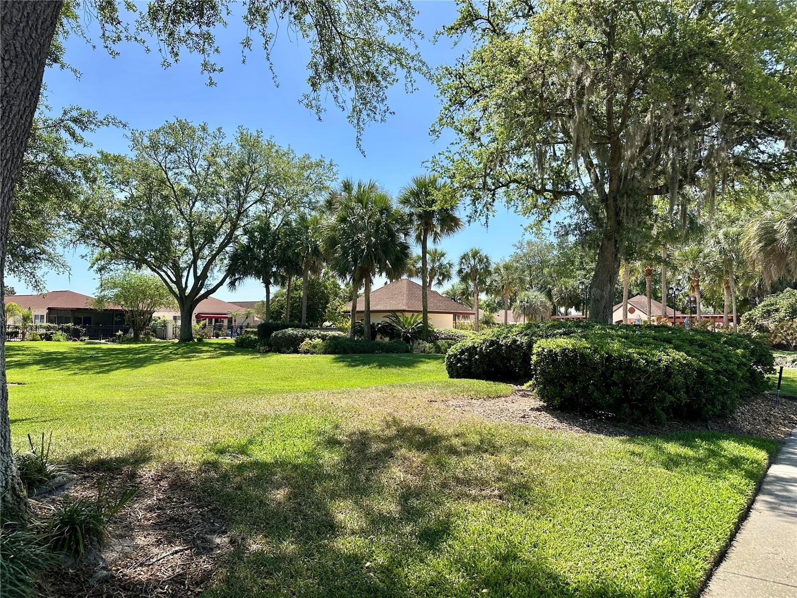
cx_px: 398
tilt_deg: +2.4
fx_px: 553
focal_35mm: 24
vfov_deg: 56.8
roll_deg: +0.0
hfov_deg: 71.6
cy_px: 299
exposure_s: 1/2882
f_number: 1.78
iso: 80
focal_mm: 6.86
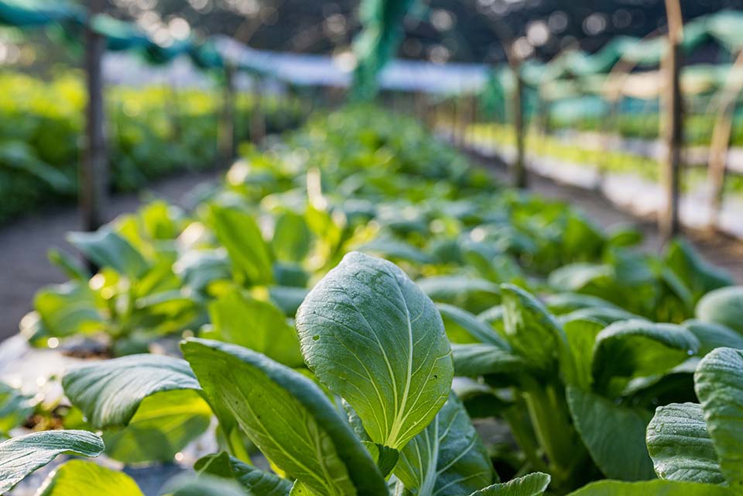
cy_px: 248
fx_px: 908
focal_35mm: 44
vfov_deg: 30.5
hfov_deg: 44.5
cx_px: 372
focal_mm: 44
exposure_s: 1/250
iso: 200
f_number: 5.6
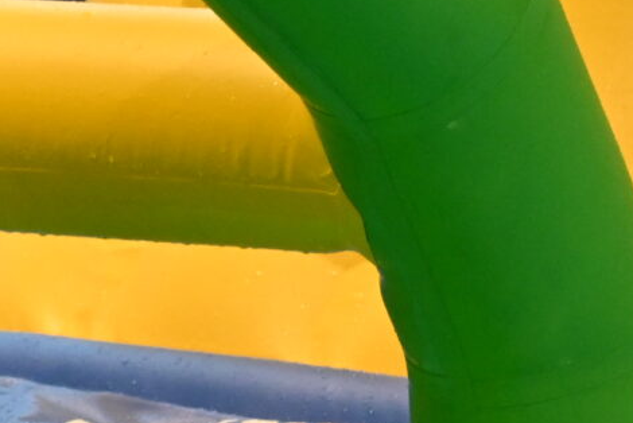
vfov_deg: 1.5
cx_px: -626
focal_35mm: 898
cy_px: -196
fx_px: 15799
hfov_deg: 2.3
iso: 1600
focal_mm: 110
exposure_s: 1/100
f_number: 5
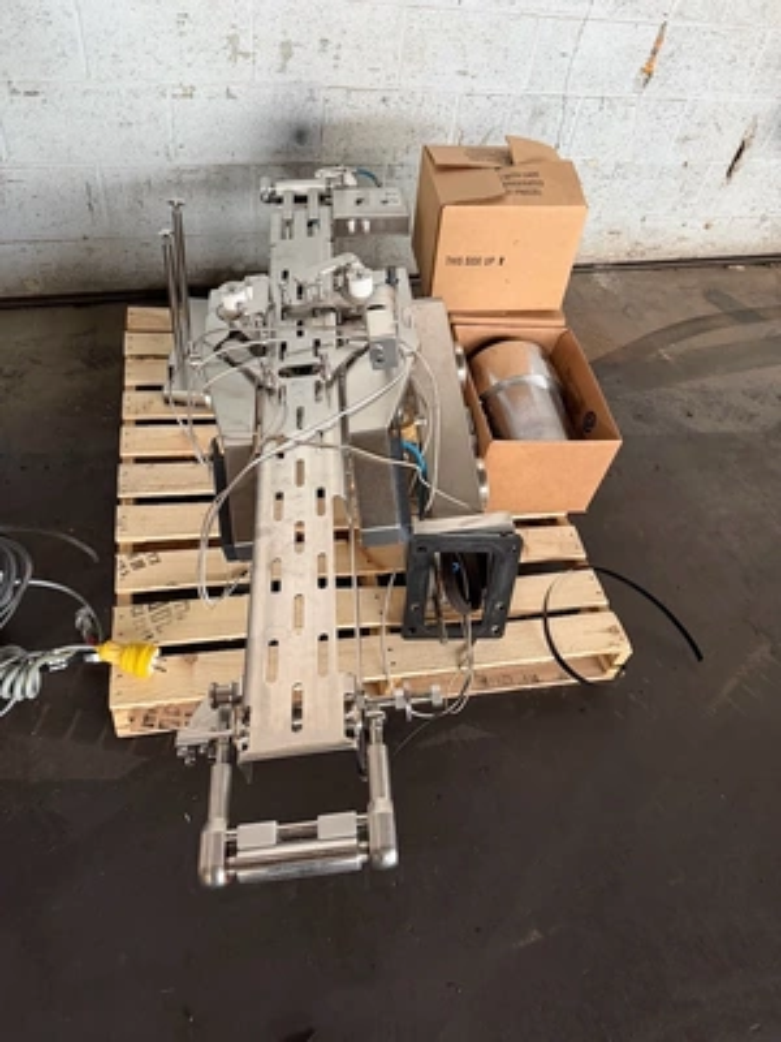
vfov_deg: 71.6
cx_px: 390
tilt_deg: -46.0
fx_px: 722
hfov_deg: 56.8
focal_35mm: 24
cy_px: 521
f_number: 1.78
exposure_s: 1/60
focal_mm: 6.76
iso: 800
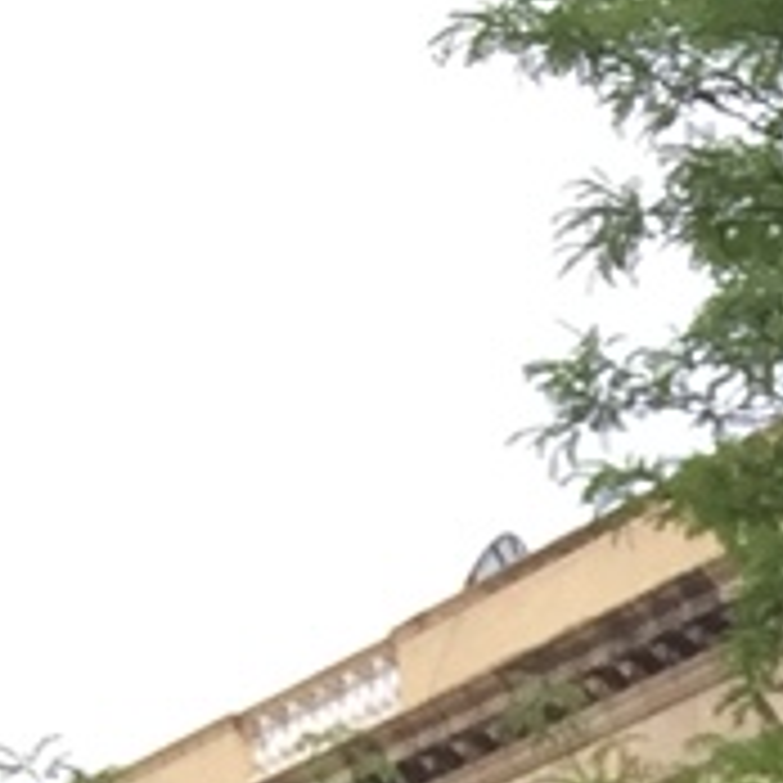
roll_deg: -0.6
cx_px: 2614
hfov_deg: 6.5
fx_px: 6142
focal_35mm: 240
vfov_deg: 6.4
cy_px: 2732
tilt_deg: +0.4
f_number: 2.2
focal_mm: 4.15
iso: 32
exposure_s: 1/520
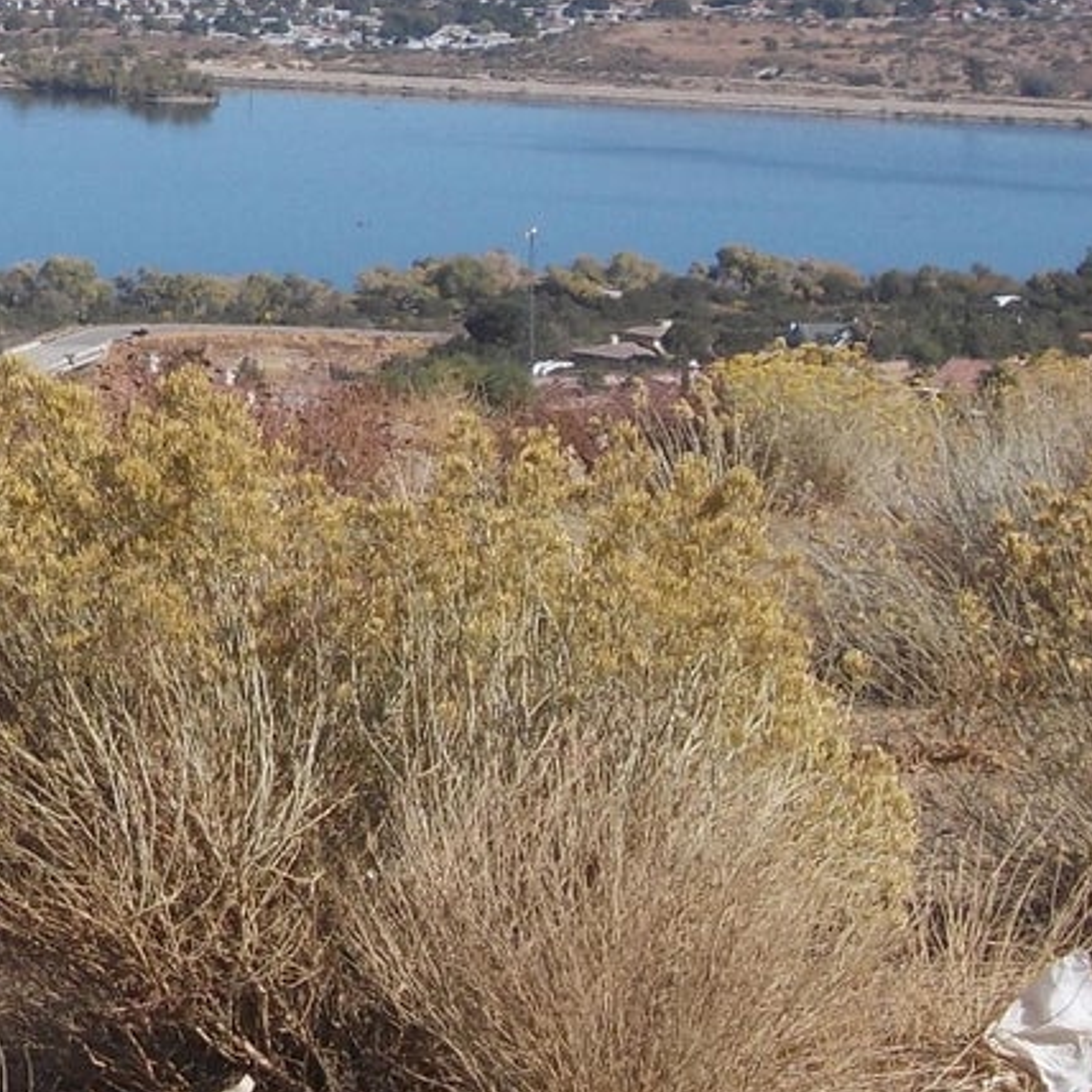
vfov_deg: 10.3
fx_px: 6032
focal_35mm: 169
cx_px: -384
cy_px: 253
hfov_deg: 10.1
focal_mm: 8.5
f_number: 8
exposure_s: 1/200
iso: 80
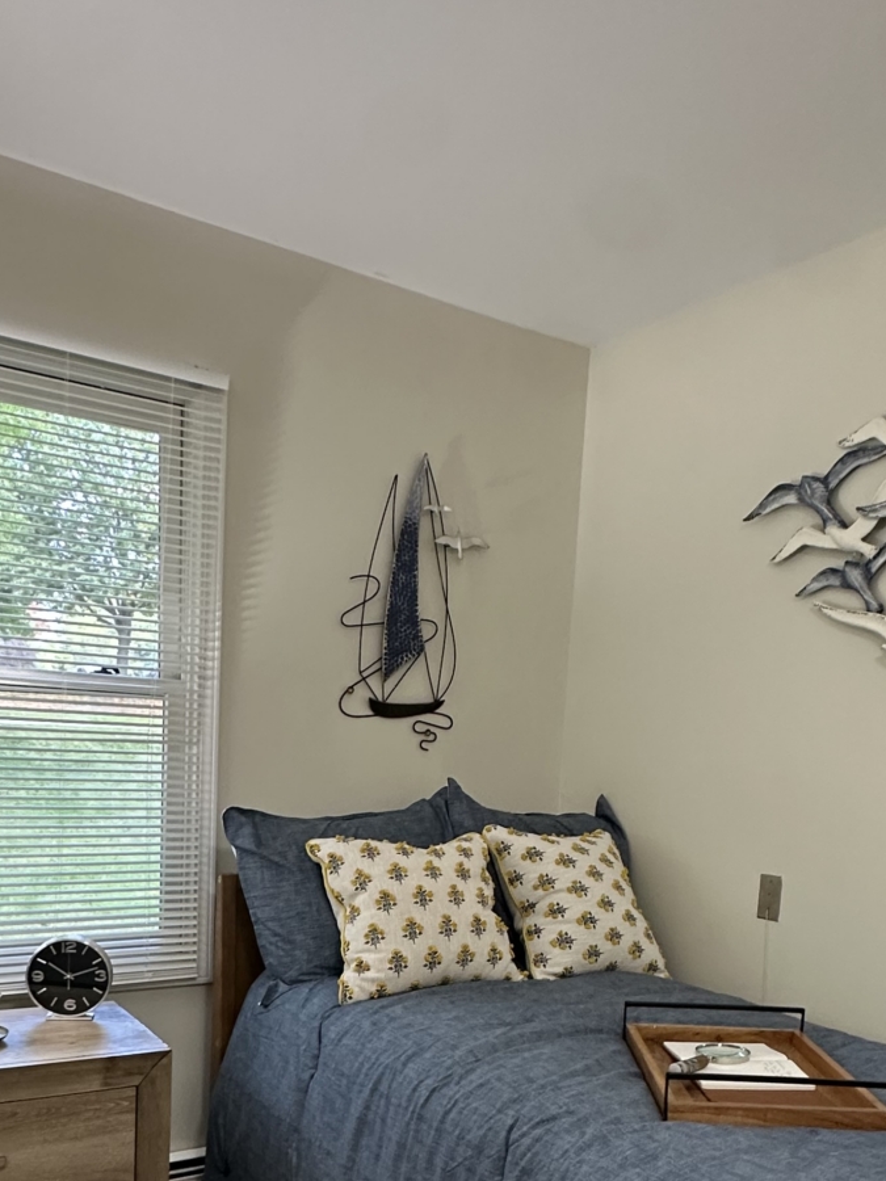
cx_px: 470
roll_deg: -3.8
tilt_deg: -7.9
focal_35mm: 32
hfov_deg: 44.1
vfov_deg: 53.8
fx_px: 1092
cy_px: 905
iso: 250
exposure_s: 1/60
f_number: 2.2
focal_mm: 2.22
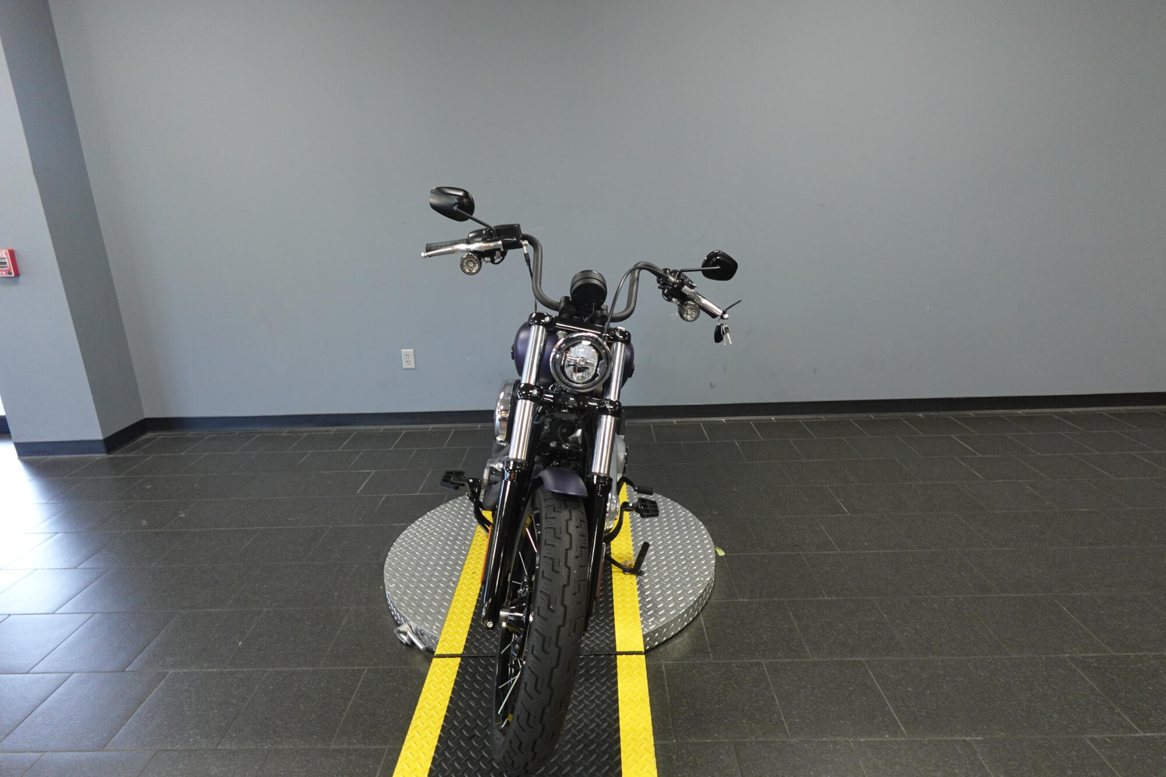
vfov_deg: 61.9
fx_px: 648
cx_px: 583
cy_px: 388
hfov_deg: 84.0
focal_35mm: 20
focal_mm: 7.6
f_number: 2
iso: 640
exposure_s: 1/80
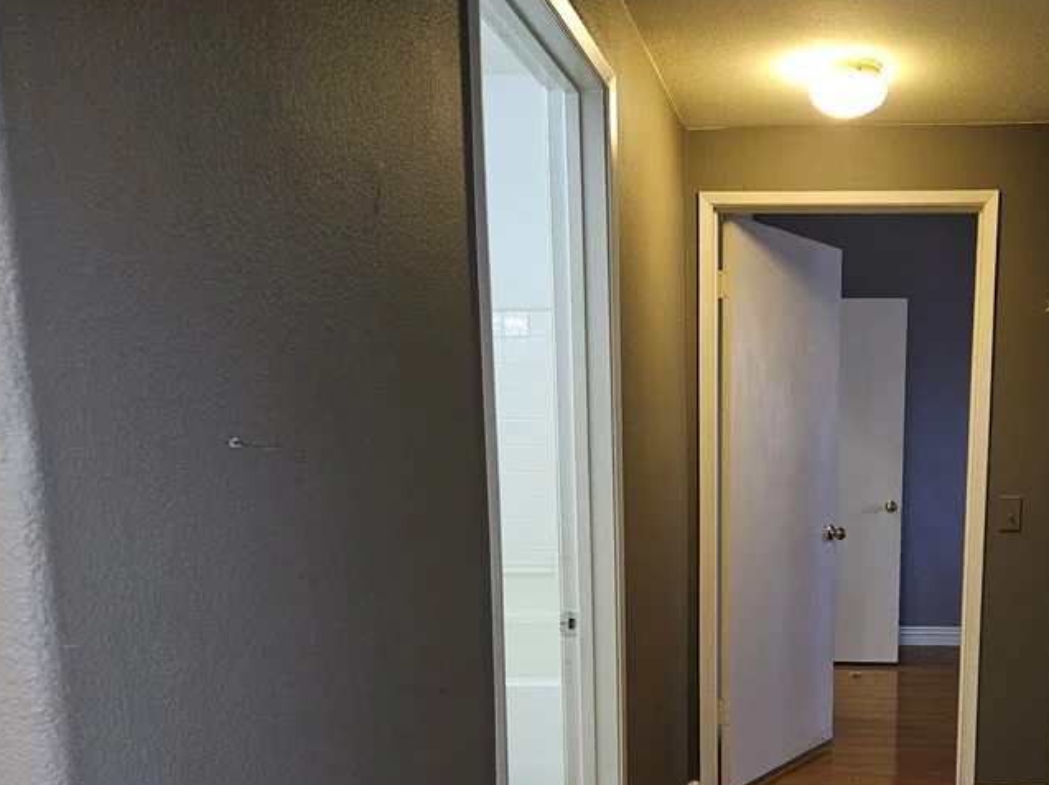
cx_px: 769
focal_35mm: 37
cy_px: 619
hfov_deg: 48.5
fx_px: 1121
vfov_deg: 37.4
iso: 125
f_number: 1.8
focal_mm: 5.4
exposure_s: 1/24
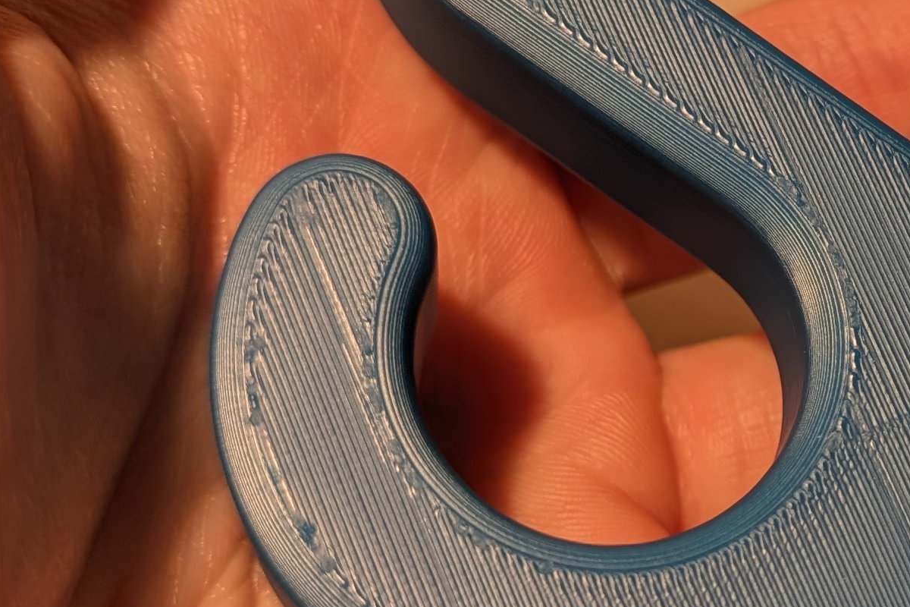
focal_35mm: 85
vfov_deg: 16.1
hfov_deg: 22.5
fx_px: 2148
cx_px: 1010
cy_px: 253
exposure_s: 1/120
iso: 86
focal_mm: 6.9
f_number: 1.68
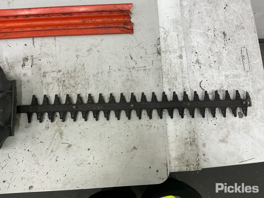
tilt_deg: -82.8
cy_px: 99
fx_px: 214
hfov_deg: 63.4
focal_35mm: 28
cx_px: 132
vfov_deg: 49.7
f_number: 1.8
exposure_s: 1/50
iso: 40
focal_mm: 3
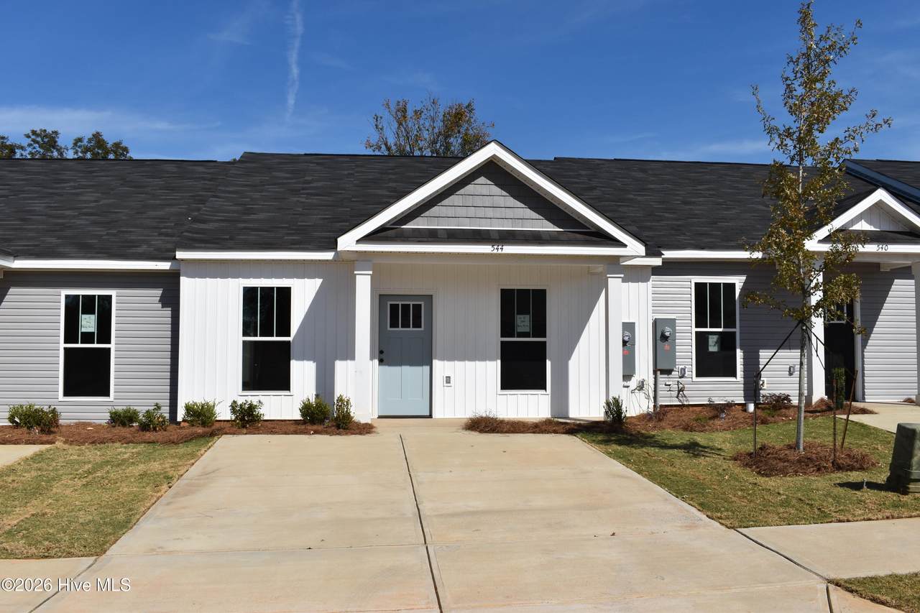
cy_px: 306
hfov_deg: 57.2
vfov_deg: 40.0
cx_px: 460
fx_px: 843
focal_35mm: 33
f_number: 13
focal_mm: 22
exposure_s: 1/640
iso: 200
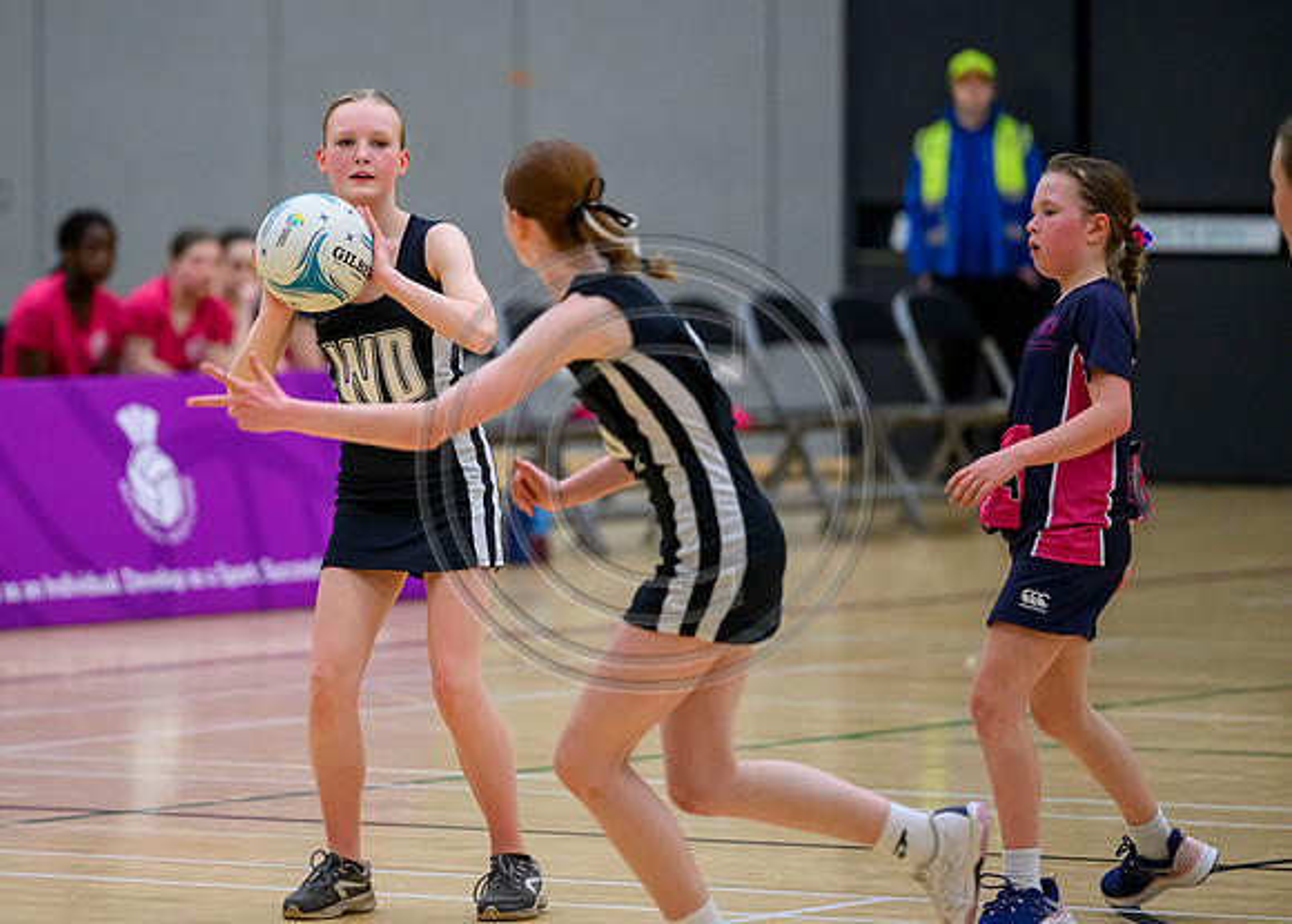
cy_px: 334
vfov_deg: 5.5
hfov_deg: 7.7
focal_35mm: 261
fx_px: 9595
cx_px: 406
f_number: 2.8
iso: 6400
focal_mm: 195
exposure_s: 1/1250
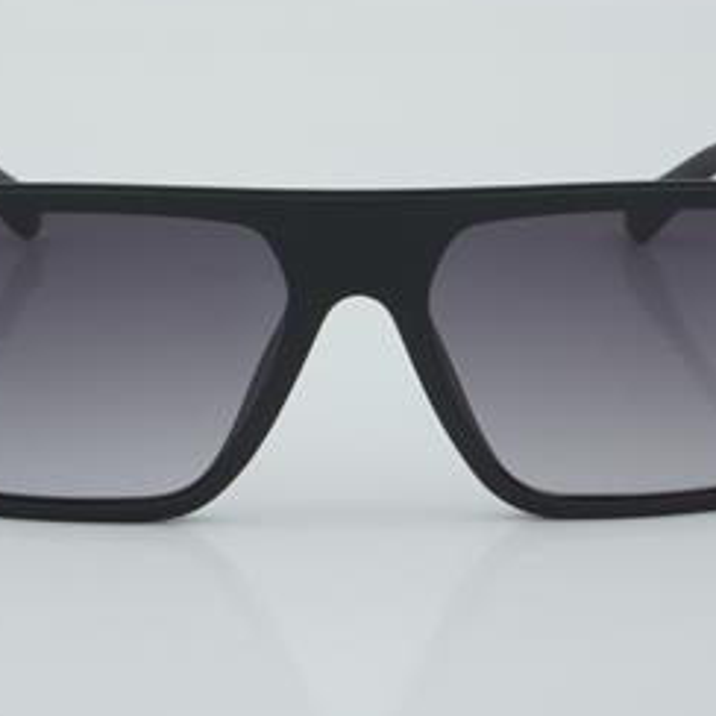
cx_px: 355
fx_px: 2684
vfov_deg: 15.2
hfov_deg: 15.2
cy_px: 349
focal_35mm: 115
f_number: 32
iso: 100
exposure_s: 1/4
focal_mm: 55
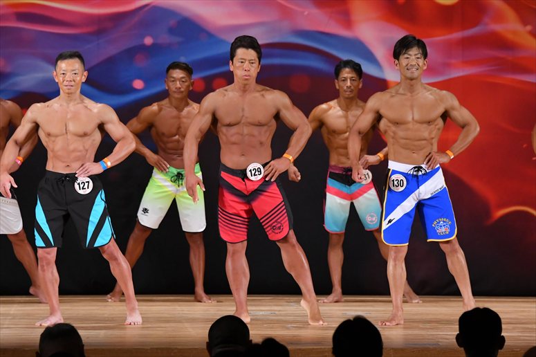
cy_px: 178
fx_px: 3572
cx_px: 268
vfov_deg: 5.7
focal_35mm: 240
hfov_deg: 8.6
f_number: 5.6
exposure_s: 1/400
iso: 3200
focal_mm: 160
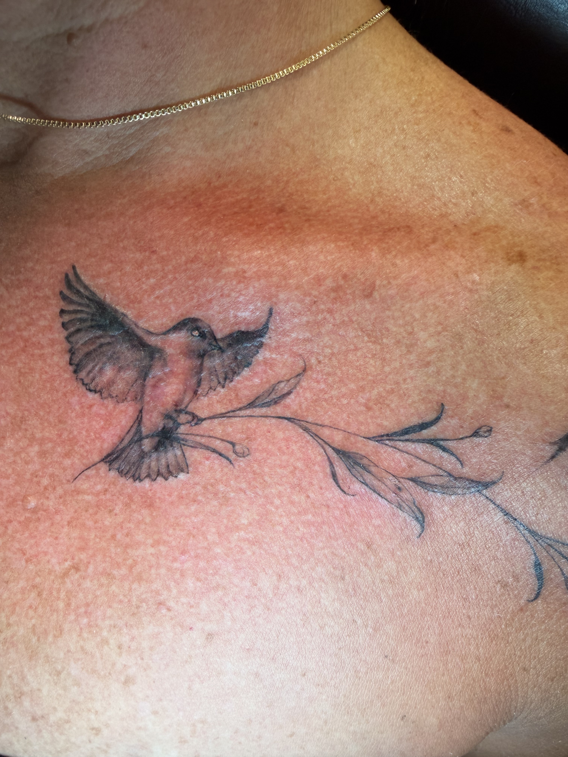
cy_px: 378
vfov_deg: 71.6
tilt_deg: -69.3
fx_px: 525
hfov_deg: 56.8
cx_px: 284
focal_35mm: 24
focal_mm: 2.22
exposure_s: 1/121
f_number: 2.2
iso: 100
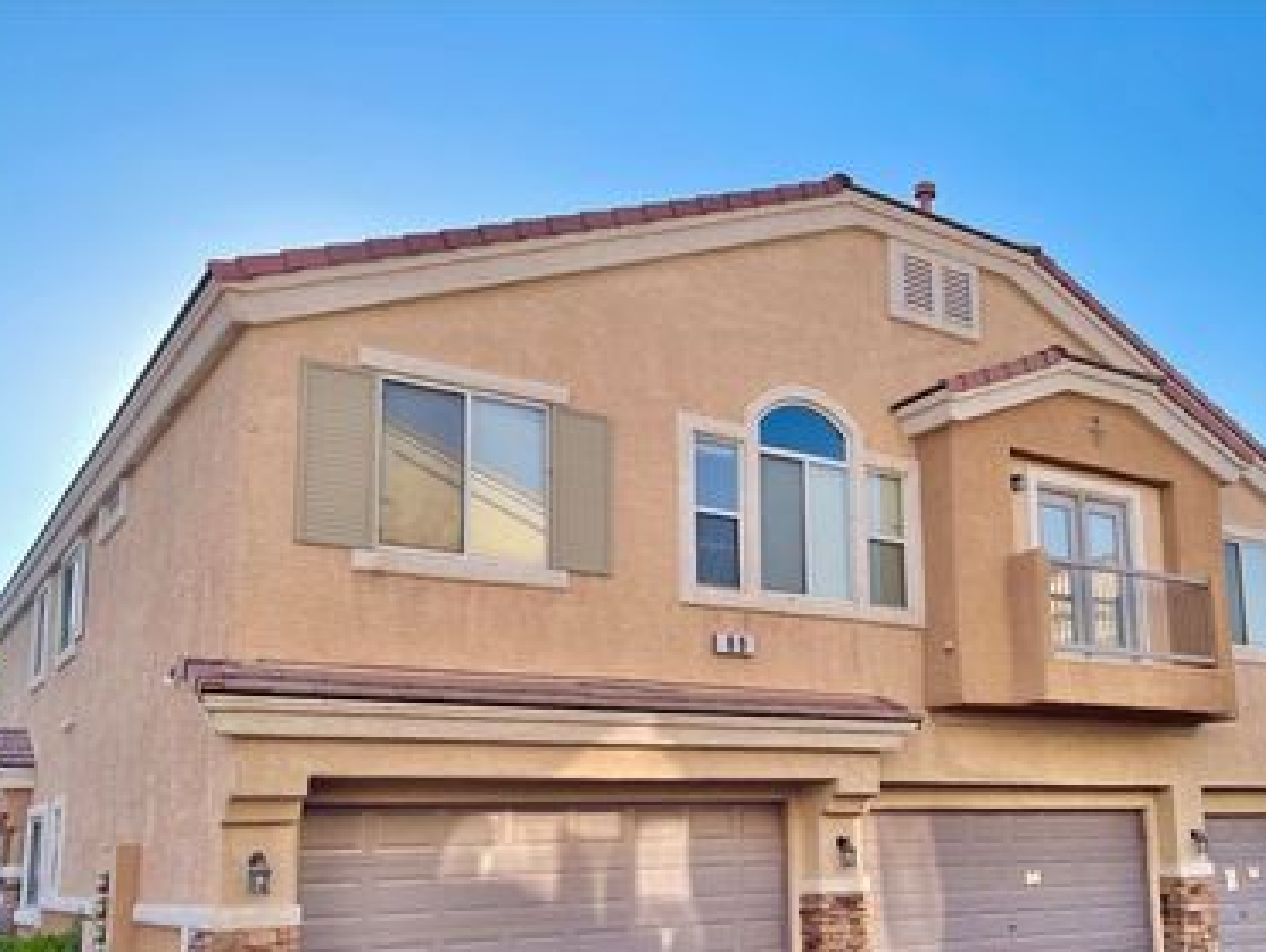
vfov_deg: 40.3
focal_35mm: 35
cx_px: 805
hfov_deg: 51.9
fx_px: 1281
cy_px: 636
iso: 32
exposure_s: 1/1770
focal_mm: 4.2
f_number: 1.6
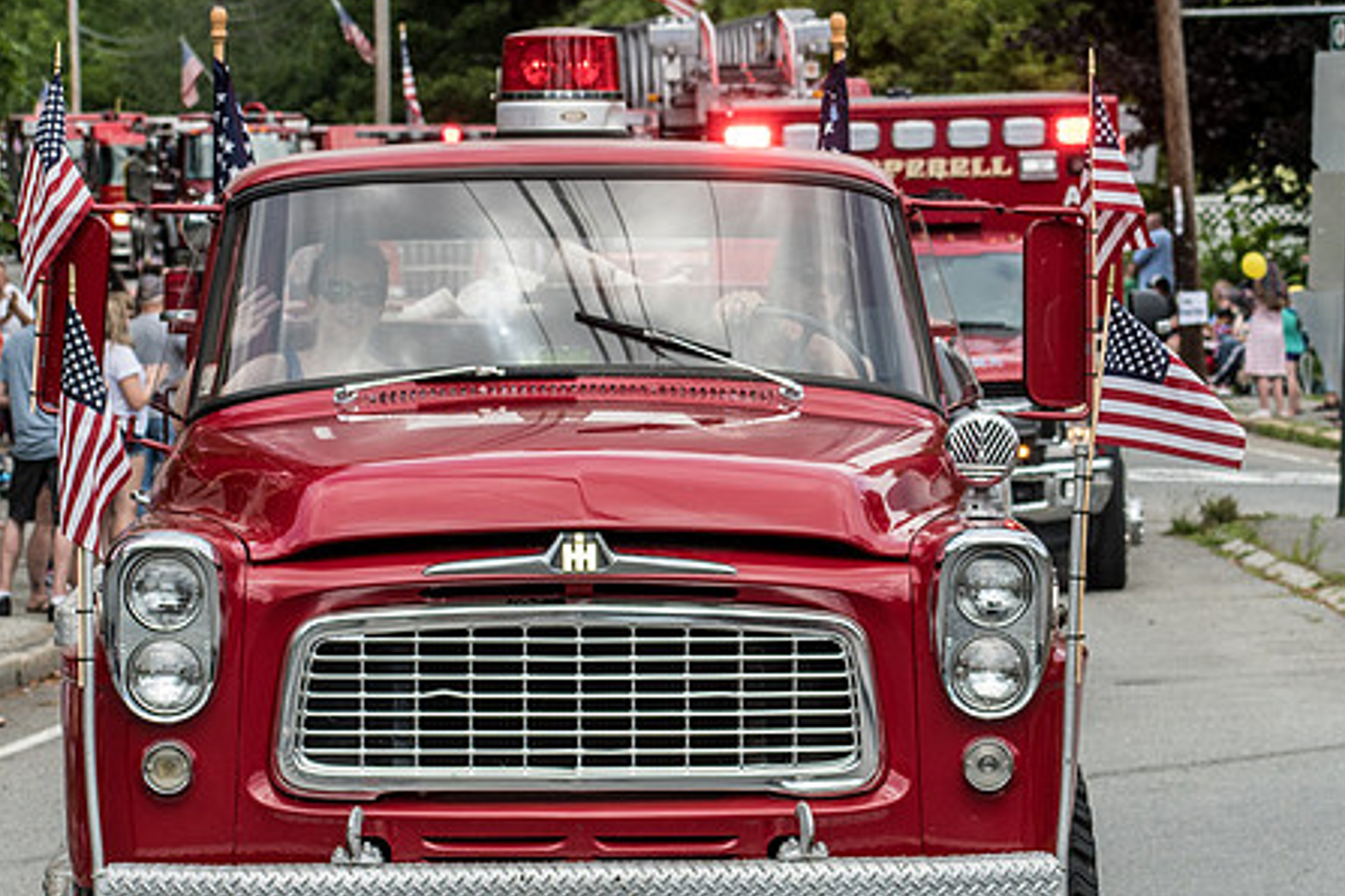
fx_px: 7546
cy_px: 493
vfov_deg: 6.8
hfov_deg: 10.2
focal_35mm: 202
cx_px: 857
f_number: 7.1
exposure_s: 1/800
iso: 250
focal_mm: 78
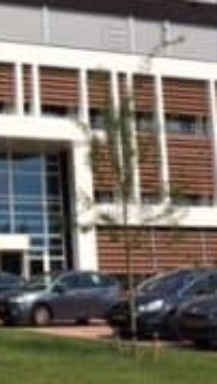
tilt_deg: +10.7
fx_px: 918
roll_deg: +2.2
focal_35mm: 90
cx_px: -133
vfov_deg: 23.4
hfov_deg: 12.6
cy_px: 94
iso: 32
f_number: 2.2
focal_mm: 4.15
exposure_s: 1/3425
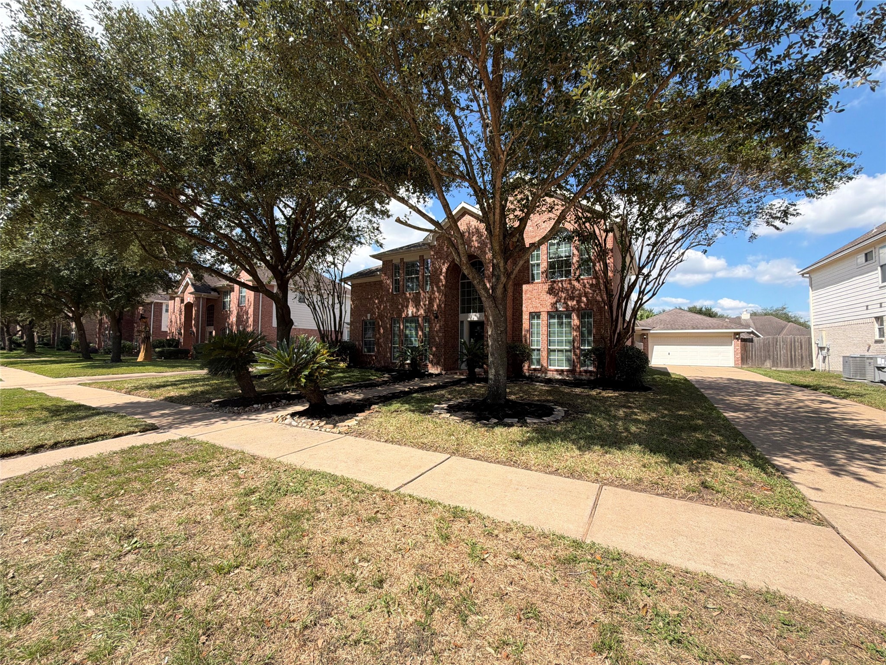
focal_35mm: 14
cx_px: 443
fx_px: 358
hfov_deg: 102.1
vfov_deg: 85.7
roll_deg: -0.8
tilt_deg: +1.8
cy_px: 332
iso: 32
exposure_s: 1/770
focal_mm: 2.22
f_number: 2.2
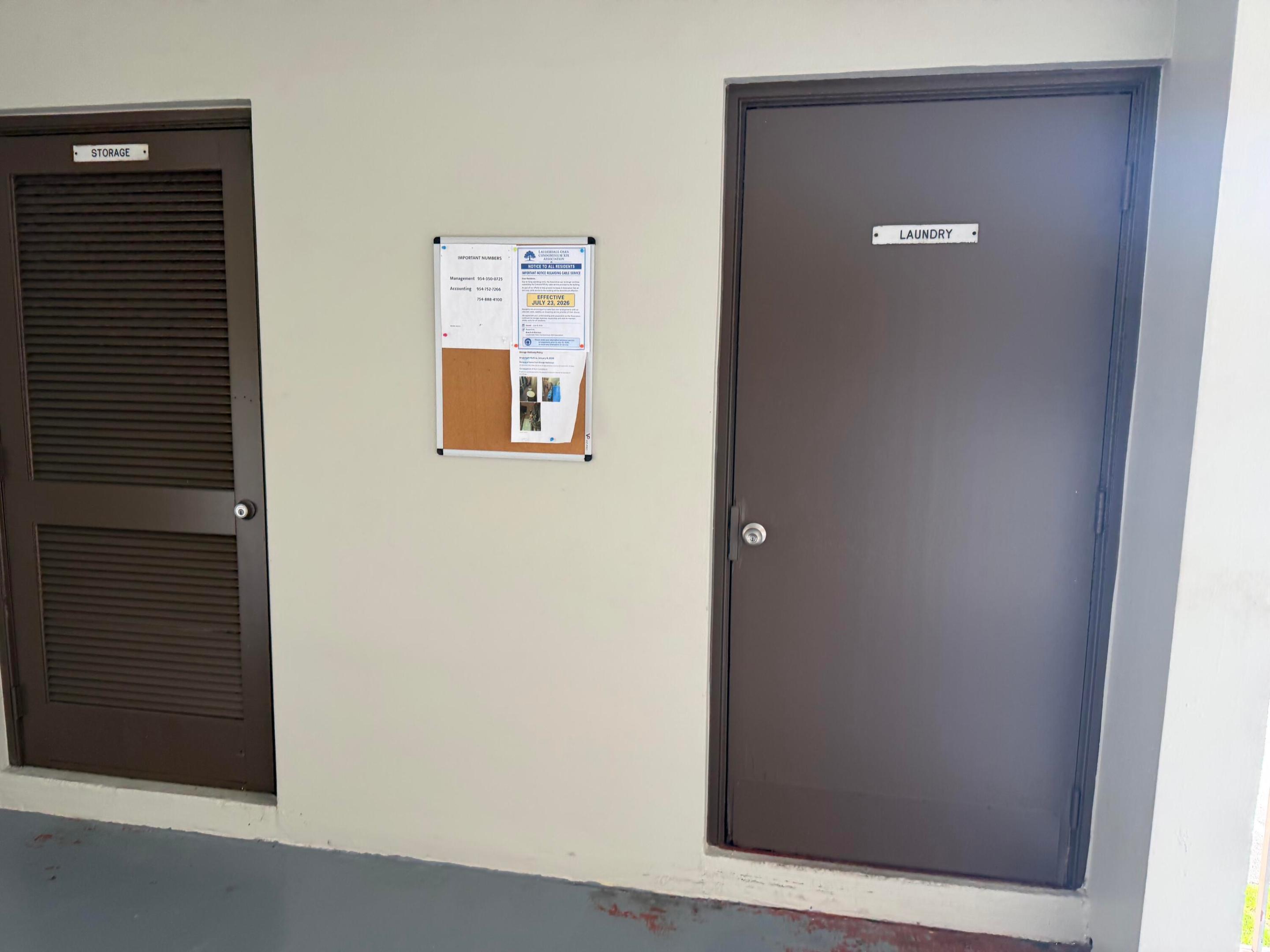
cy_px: 476
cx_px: 635
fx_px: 881
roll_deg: -1.1
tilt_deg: -8.2
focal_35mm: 24
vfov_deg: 56.8
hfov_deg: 71.6
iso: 125
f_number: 1.78
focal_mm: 6.76
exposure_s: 1/121
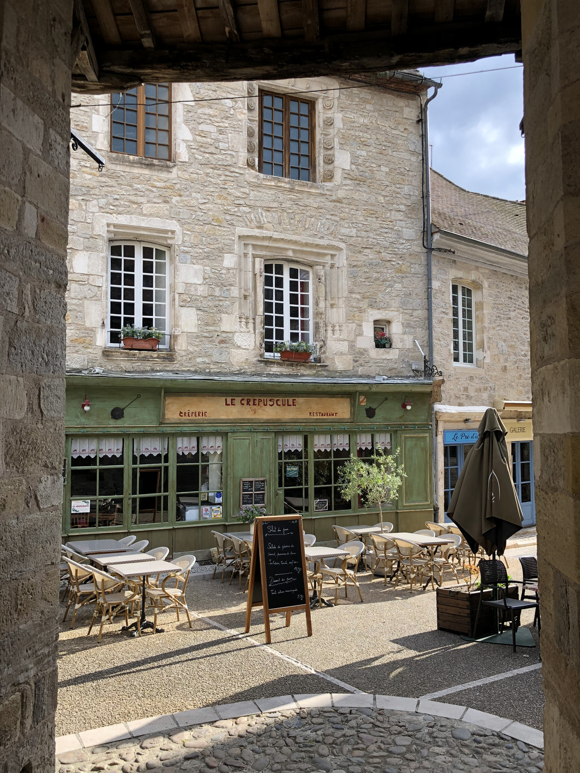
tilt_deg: +4.3
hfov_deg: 49.7
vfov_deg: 63.4
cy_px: 386
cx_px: 290
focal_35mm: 28
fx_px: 626
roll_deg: +0.7
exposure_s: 1/403
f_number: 1.8
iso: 20
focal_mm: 4
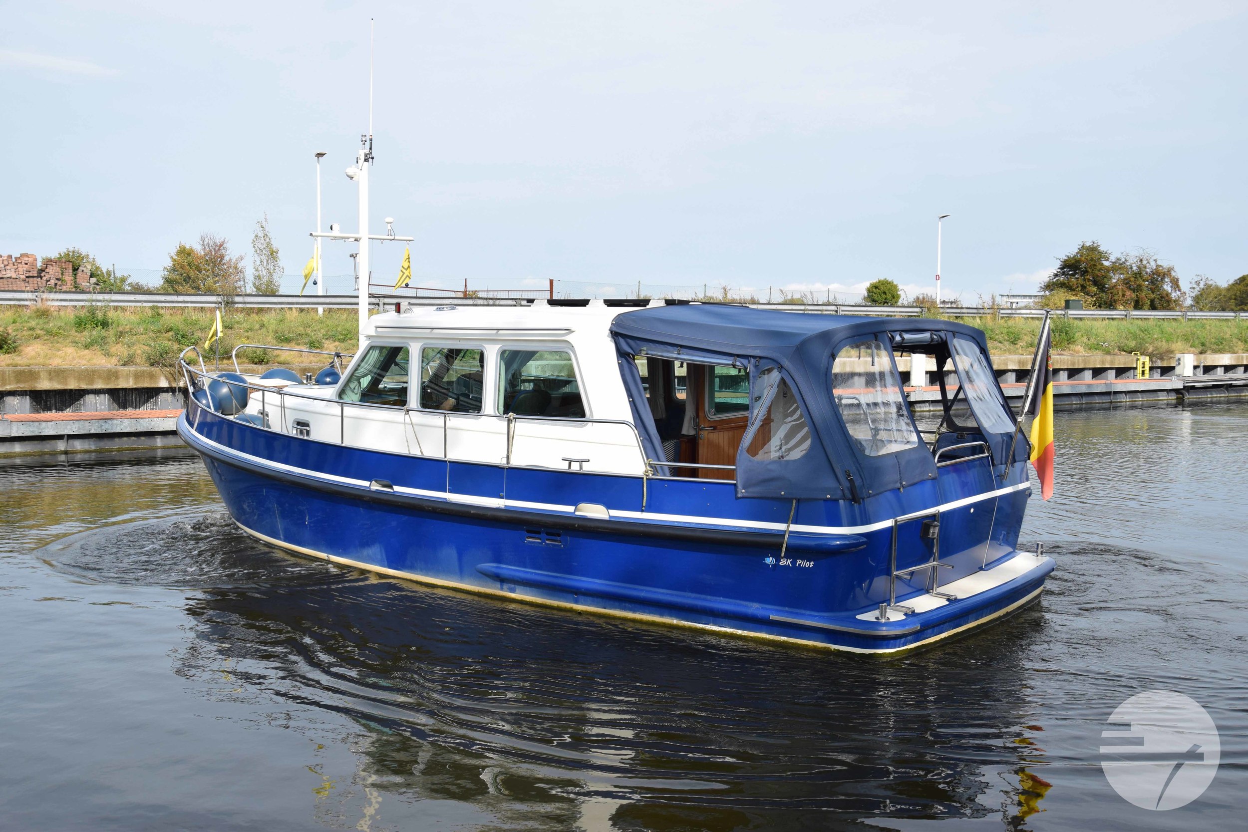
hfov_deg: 53.1
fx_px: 1248
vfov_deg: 36.9
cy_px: 416
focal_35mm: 36
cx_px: 624
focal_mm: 24
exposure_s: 1/320
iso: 200
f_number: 9
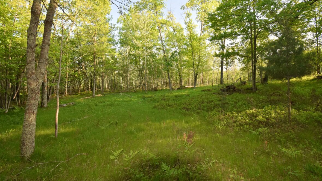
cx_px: 164
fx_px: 137
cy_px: 87
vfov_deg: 67.1
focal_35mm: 16
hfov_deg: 99.4
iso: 320
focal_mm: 10
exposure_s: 1/160
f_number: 9
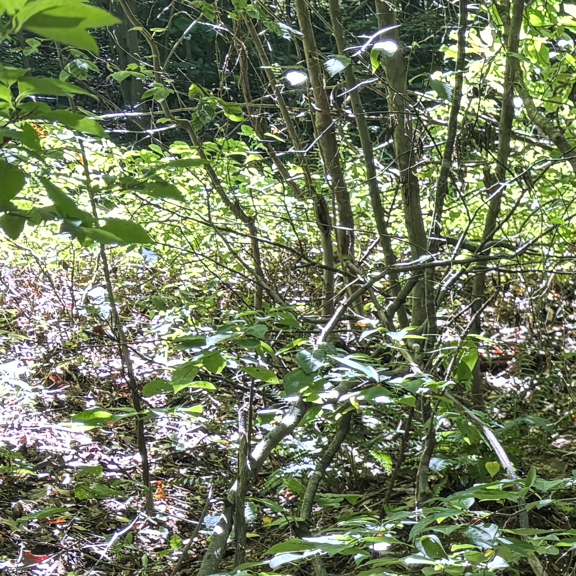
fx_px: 1845
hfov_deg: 14.6
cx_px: 1164
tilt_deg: -12.0
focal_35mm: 98
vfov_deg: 16.5
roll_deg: +2.0
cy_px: 801
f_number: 1.6
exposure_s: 1/96
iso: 125
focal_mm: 5.96
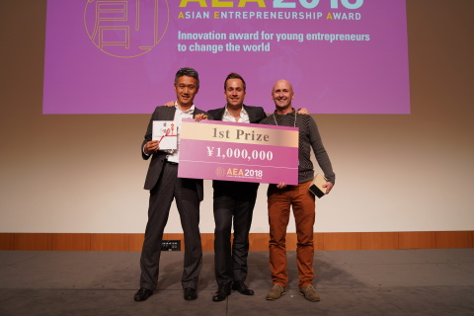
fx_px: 461
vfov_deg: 37.9
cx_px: 237
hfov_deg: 54.4
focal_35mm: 35
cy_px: 158
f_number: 4
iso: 200
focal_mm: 35
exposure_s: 1/40
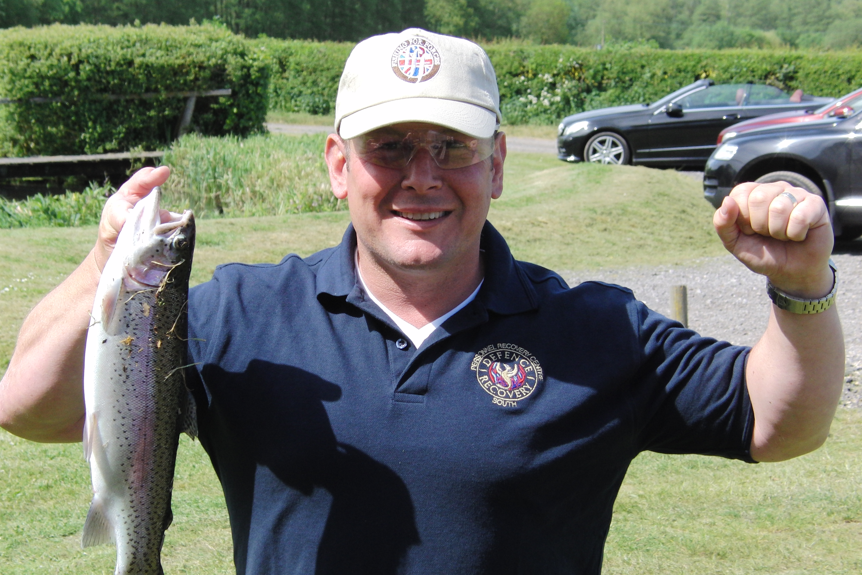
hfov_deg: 21.5
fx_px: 2274
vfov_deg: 14.4
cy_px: 318
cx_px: 430
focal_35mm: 95
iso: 100
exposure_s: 1/400
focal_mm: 16.1
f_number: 4.3
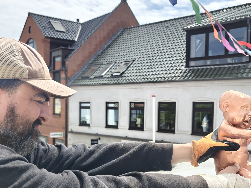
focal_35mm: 42
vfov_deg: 34.1
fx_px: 305
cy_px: 119
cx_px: 122
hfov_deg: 44.8
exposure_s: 1/982
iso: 50
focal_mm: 6.06
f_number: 1.6
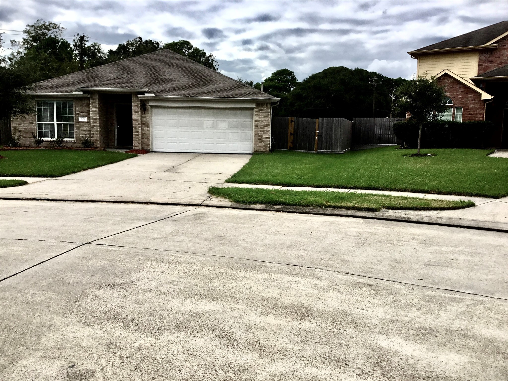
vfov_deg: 45.4
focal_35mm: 31
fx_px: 455
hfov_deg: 58.4
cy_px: 190
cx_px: 254
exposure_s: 1/1314
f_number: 2.4
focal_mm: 3.3
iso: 25
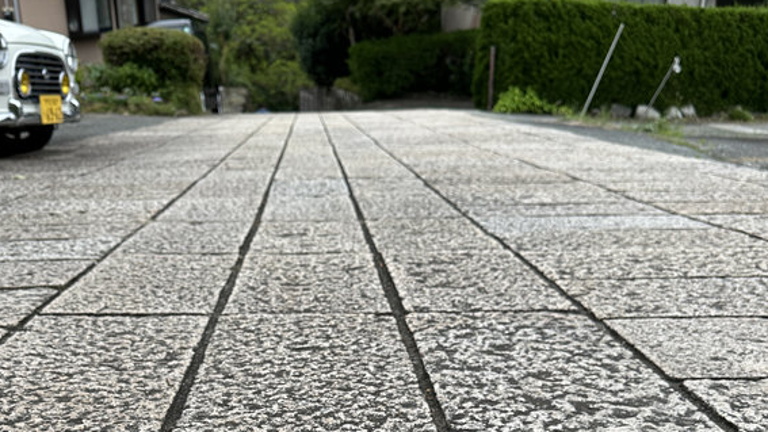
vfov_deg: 26.4
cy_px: 419
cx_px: 316
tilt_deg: -25.1
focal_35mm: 43
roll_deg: +0.0
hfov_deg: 47.1
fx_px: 876
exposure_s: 1/2882
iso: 80
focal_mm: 6.86
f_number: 1.78
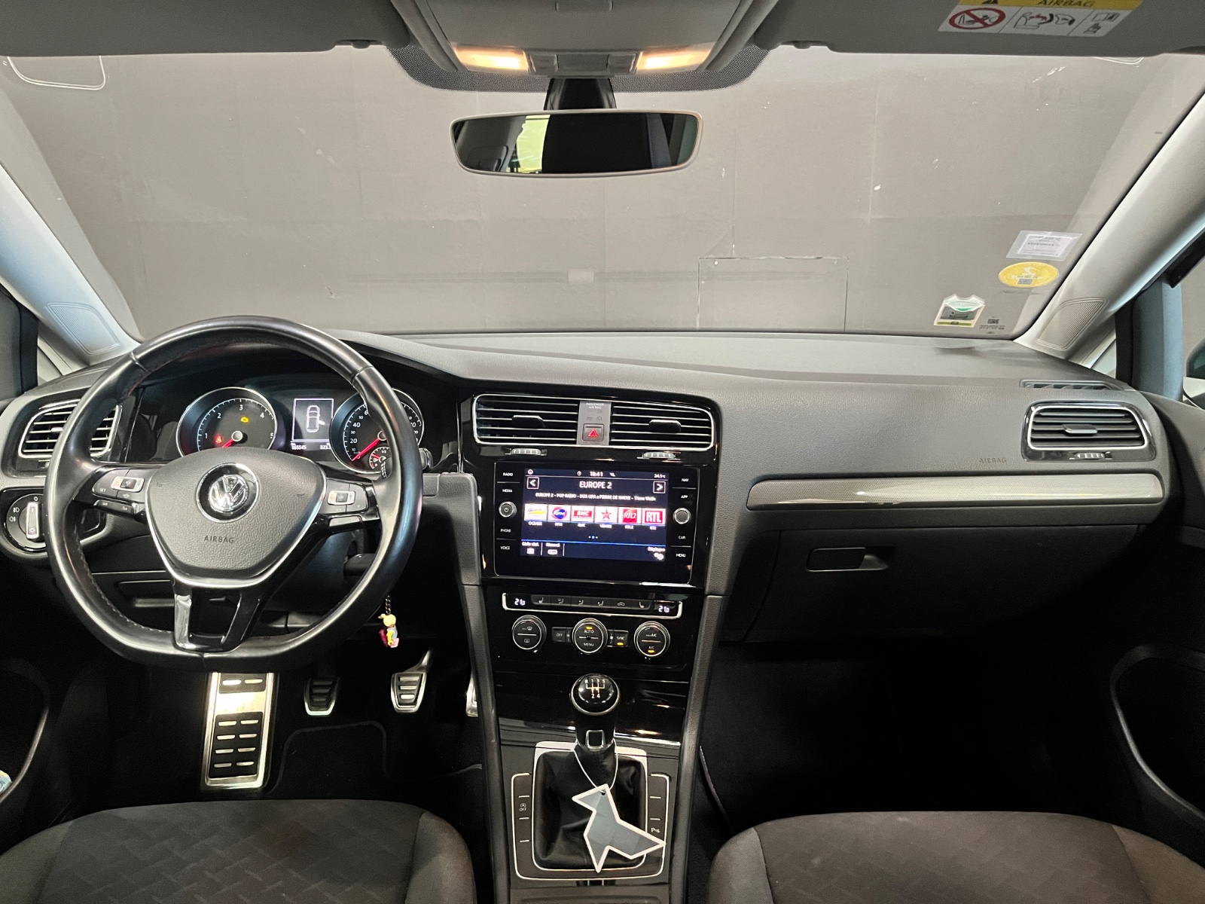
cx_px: 602
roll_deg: +1.0
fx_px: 905
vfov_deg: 53.1
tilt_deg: -15.2
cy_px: 452
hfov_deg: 67.3
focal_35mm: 26
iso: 640
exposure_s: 1/34
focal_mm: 5.1
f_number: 1.6
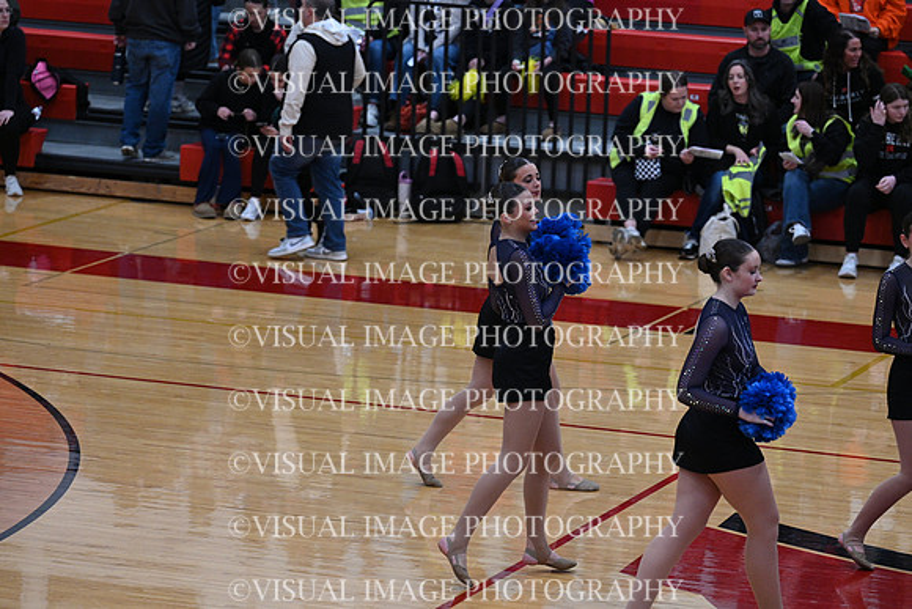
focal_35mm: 175
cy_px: 304
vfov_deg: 7.9
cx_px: 456
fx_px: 4434
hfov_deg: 11.7
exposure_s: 1/400
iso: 4000
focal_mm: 175
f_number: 4
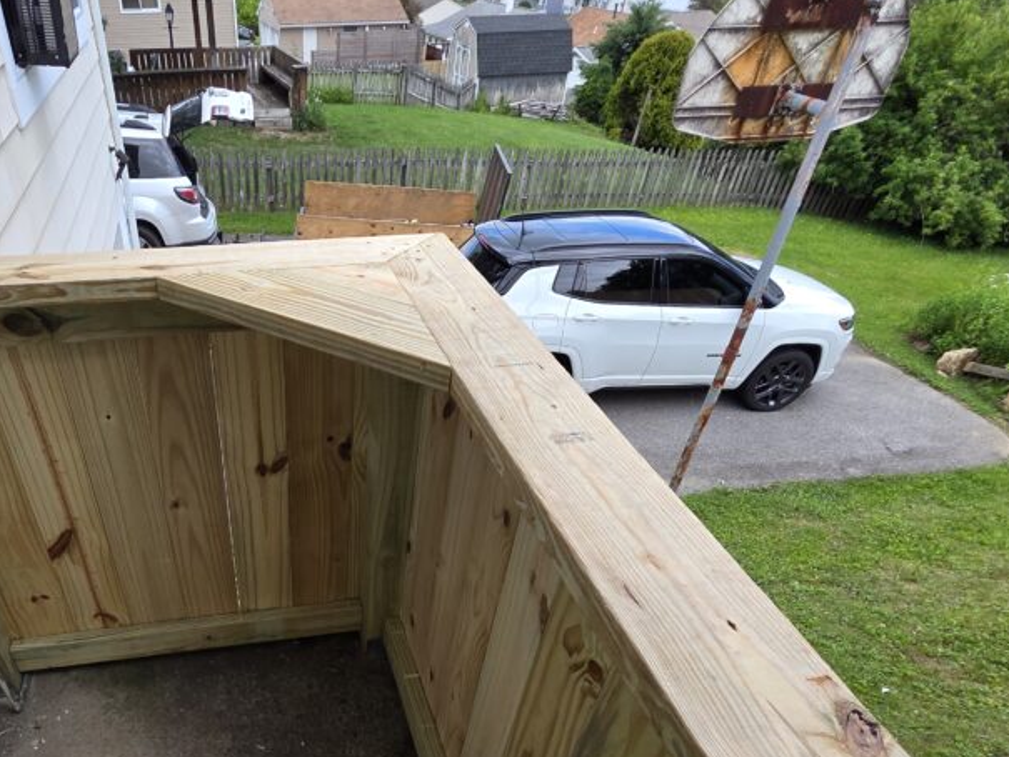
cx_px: 314
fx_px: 641
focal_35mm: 22
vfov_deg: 57.6
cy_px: 580
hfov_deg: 73.4
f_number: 2.2
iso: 50
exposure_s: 1/529
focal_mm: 2.2
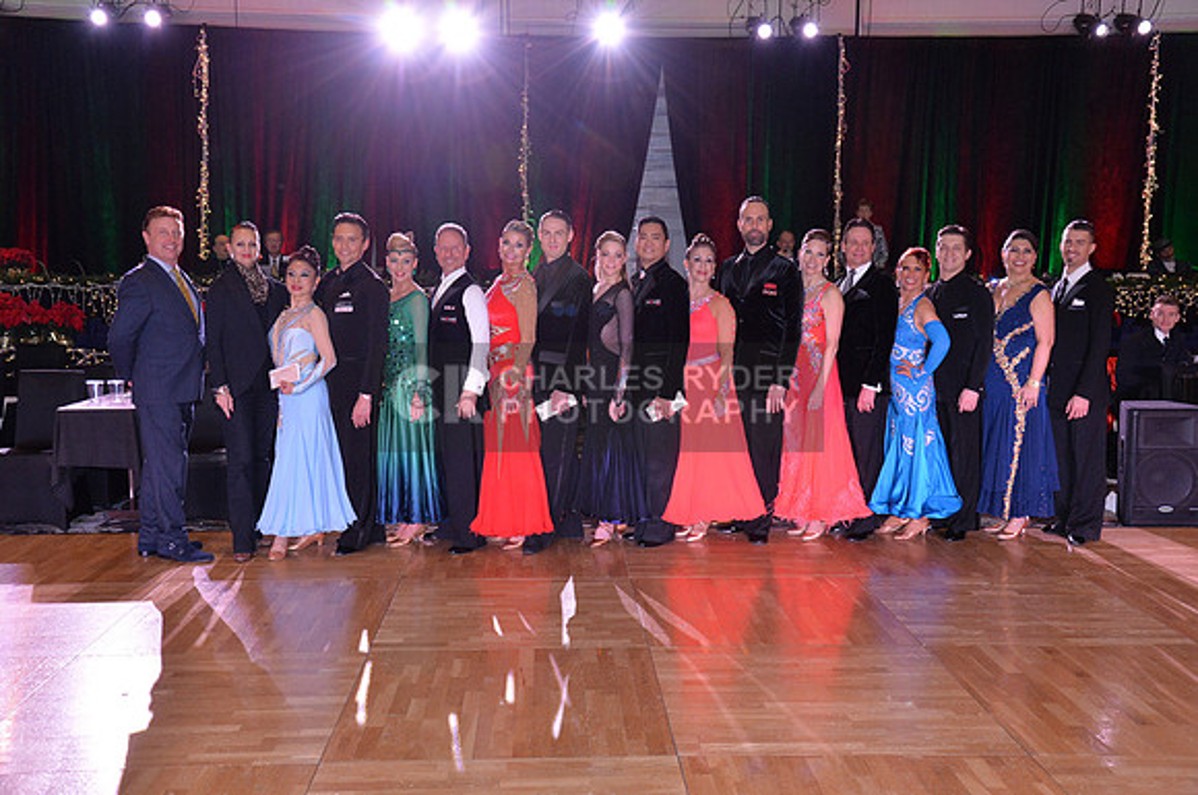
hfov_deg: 50.8
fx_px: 1263
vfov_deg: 35.0
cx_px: 599
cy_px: 398
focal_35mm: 38
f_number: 5.6
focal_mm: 38
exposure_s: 1/250
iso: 2500
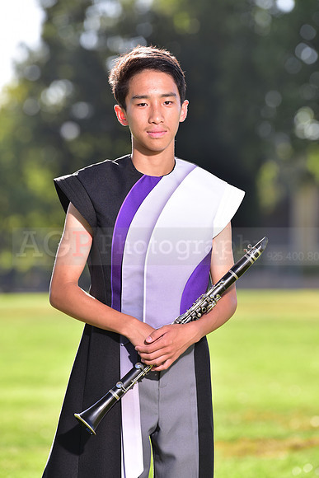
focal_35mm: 200
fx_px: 2657
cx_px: 160
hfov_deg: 6.9
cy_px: 239
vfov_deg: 10.3
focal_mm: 200
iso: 100
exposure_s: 1/250
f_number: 4.5
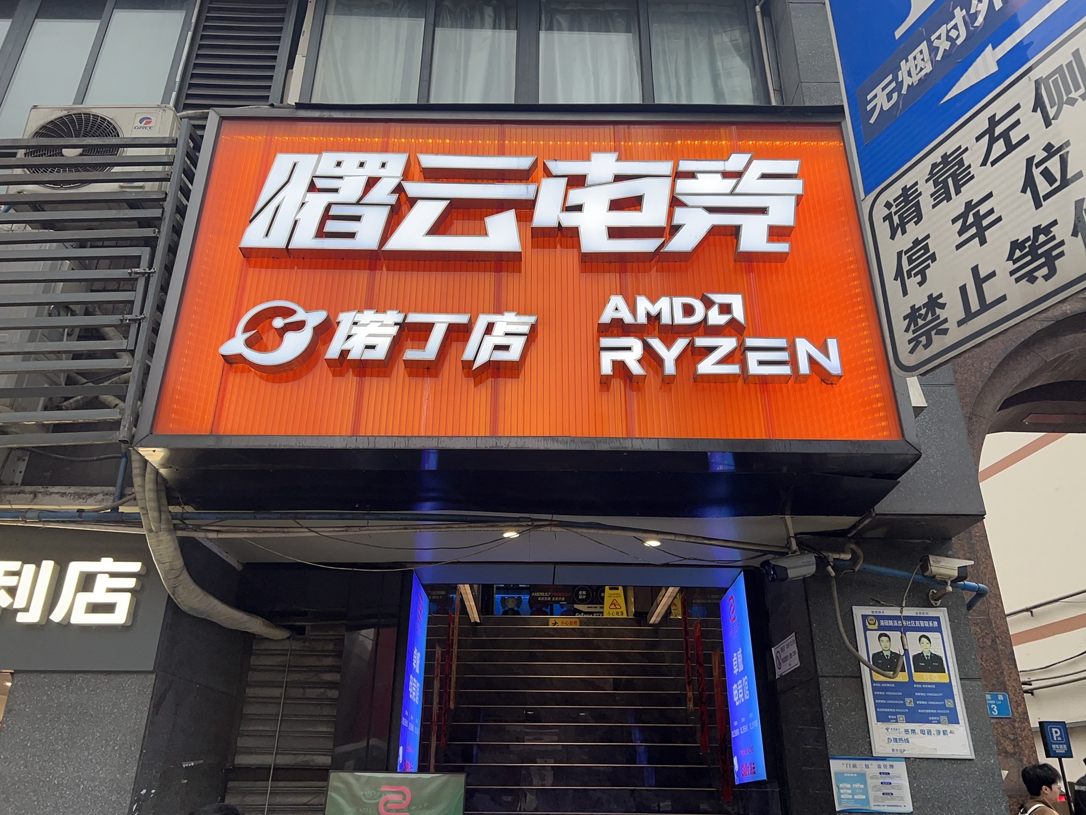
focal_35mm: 26
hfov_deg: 67.3
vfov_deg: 53.1
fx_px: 816
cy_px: 408
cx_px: 543
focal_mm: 5.7
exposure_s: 1/413
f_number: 1.5
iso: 125
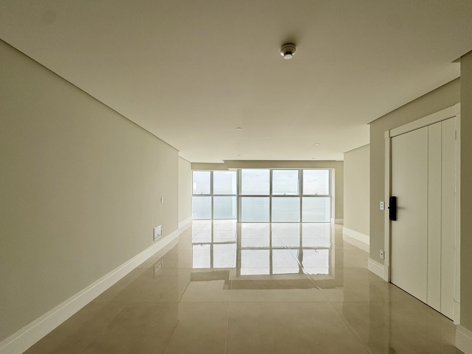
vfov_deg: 74.6
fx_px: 232
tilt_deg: -1.5
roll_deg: -0.2
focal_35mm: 17
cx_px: 242
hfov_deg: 91.0
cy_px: 190
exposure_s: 1/100
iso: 40
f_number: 2.2
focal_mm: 2.22
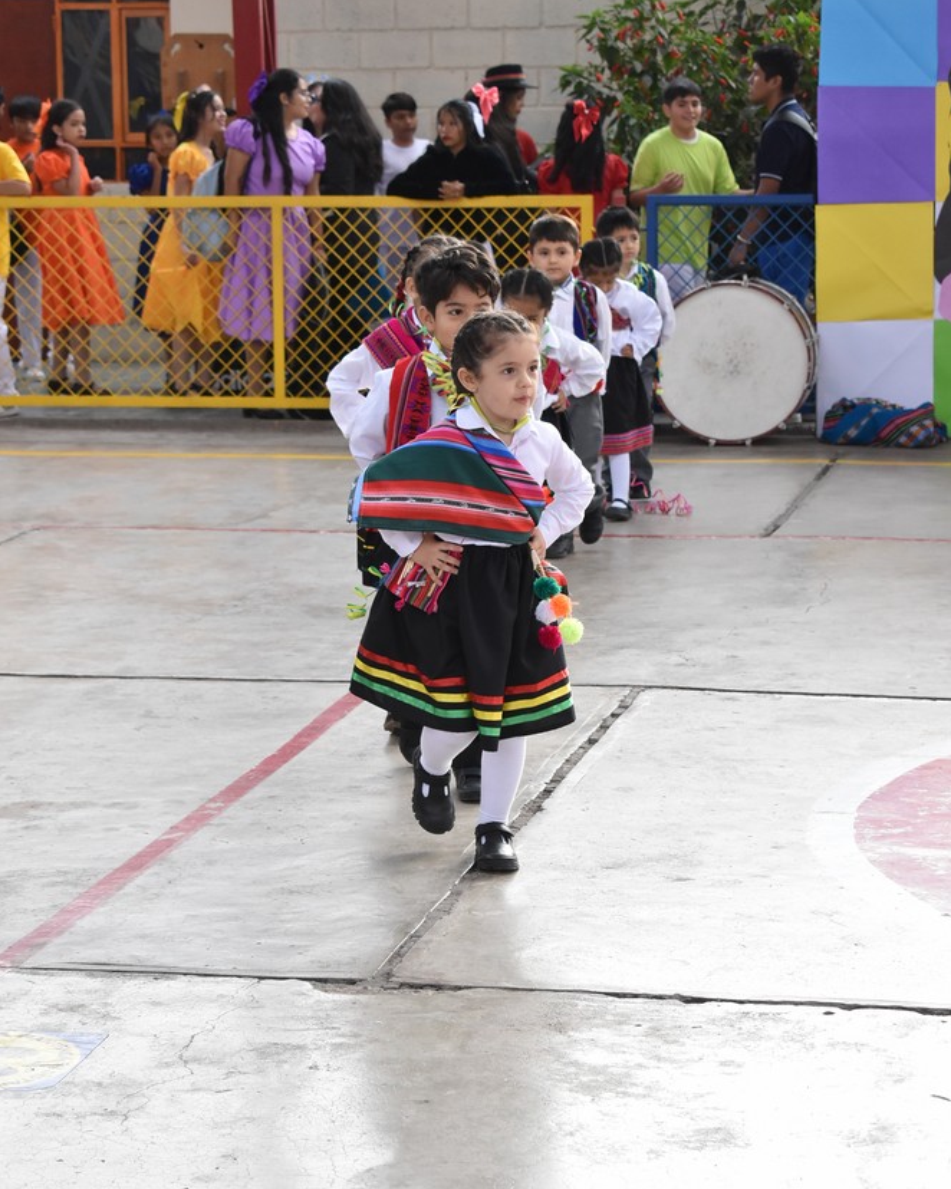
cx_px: 478
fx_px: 3293
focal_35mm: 94
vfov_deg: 20.5
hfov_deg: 16.4
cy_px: 643
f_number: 5.6
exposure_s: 1/500
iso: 1100
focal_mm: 55
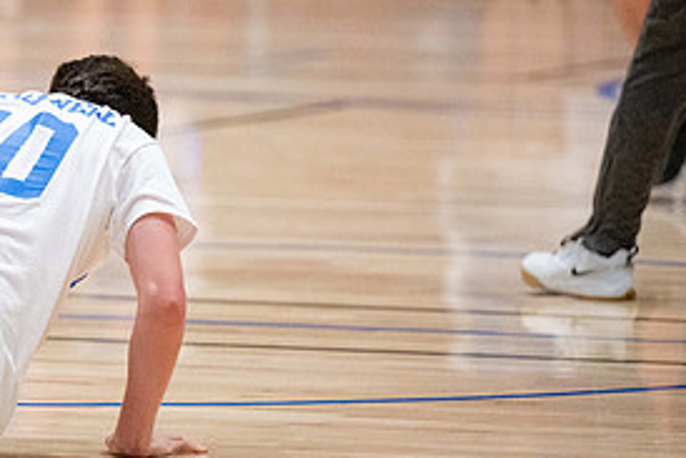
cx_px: -49
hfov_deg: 4.4
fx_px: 8827
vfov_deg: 3.0
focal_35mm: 463
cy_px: 247
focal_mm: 185
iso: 6400
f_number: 2.8
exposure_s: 1/640
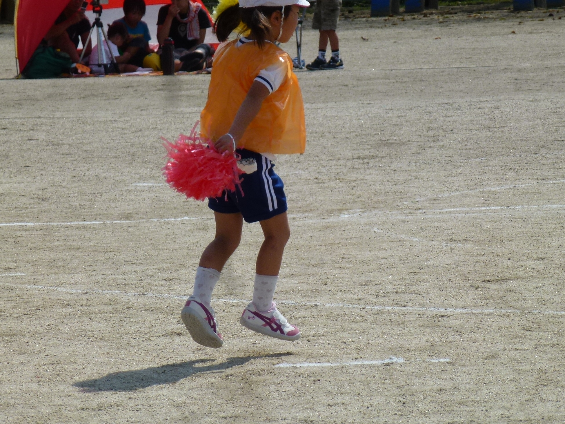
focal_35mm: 327
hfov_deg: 6.1
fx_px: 5338
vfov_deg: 4.5
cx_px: 287
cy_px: 211
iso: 100
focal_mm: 44.5
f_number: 5.6
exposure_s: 1/1000
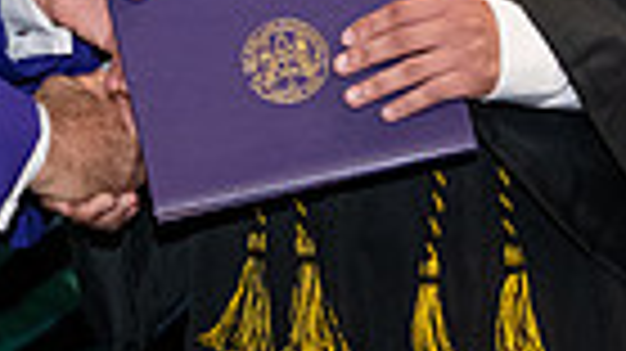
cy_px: -209
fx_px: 5093
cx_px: -86
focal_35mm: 307
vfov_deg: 3.9
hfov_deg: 7.0
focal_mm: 70
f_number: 5
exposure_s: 1/200
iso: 2500
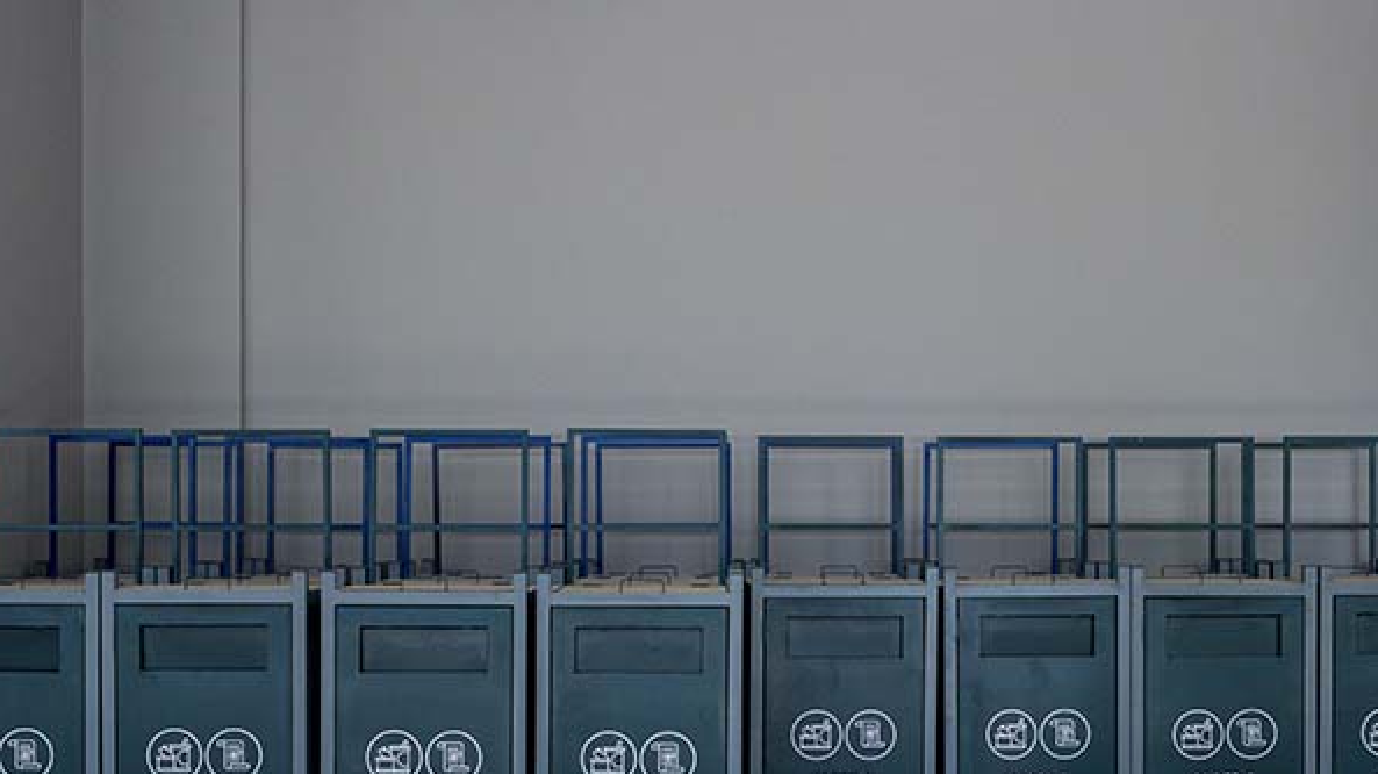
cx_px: 792
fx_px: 2076
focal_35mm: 57
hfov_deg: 36.6
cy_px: 353
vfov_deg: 21.1
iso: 1000
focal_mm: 33.5
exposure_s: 1/200
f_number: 8
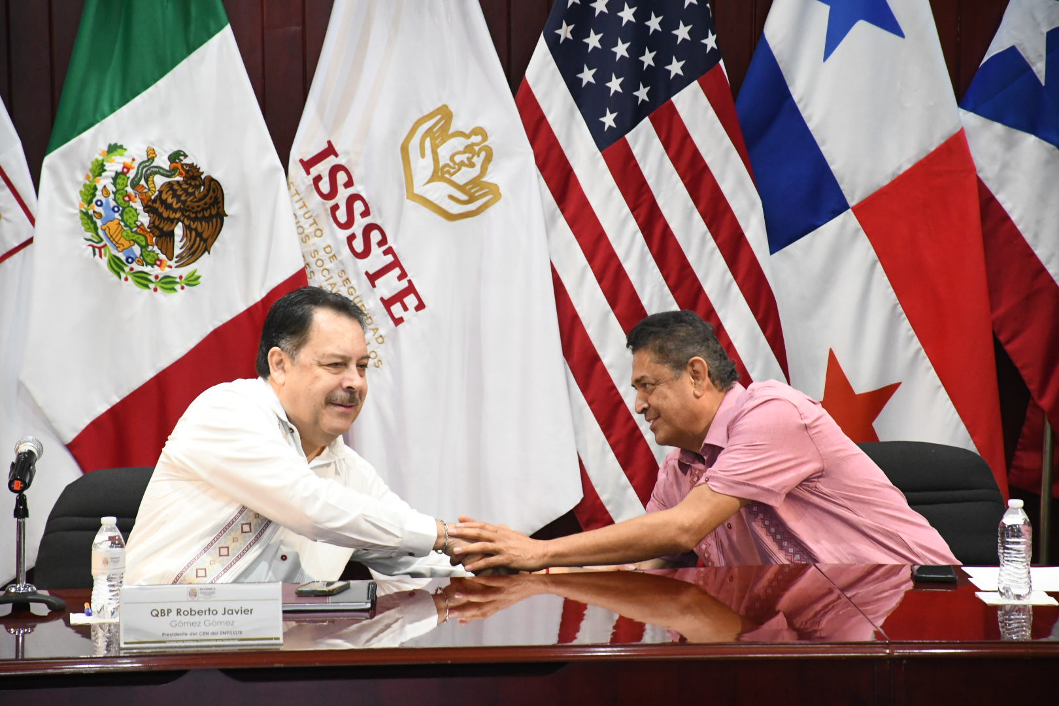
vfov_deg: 6.5
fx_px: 6177
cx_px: 530
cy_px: 353
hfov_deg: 9.8
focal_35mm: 210
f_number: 5.6
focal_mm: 140
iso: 4000
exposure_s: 1/100
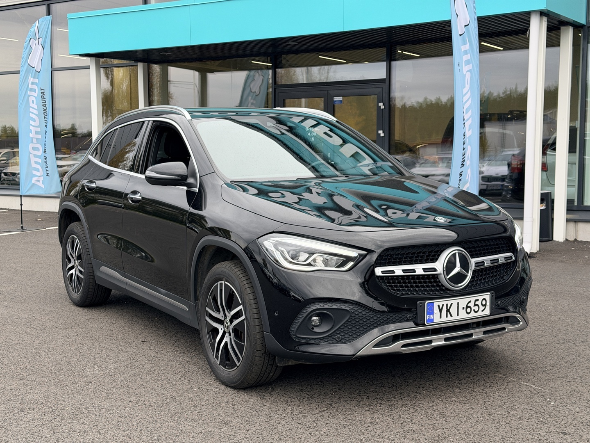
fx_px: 818
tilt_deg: -5.1
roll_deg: -0.3
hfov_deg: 39.7
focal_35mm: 48
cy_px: 222
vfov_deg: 30.3
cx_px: 295
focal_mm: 6.76
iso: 64
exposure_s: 1/681
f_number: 1.78
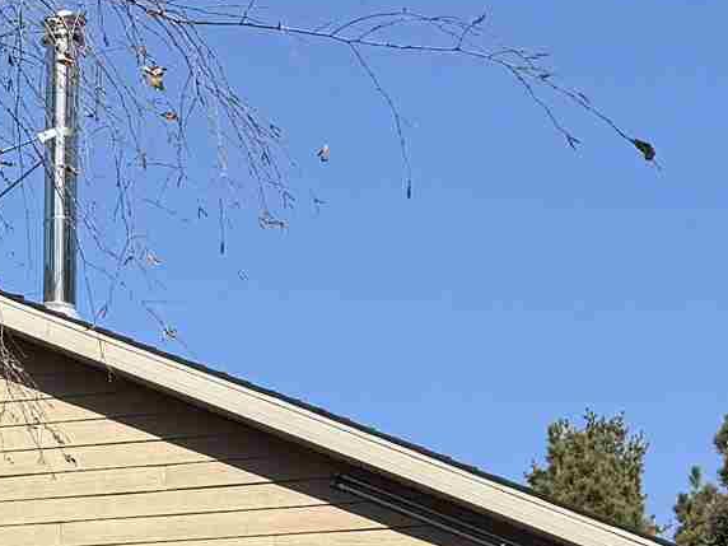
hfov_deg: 13.7
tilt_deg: +10.4
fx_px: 2713
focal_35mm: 129
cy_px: 677
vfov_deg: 11.2
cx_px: -587
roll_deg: -2.0
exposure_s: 1/4167
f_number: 1.78
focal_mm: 6.76
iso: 80
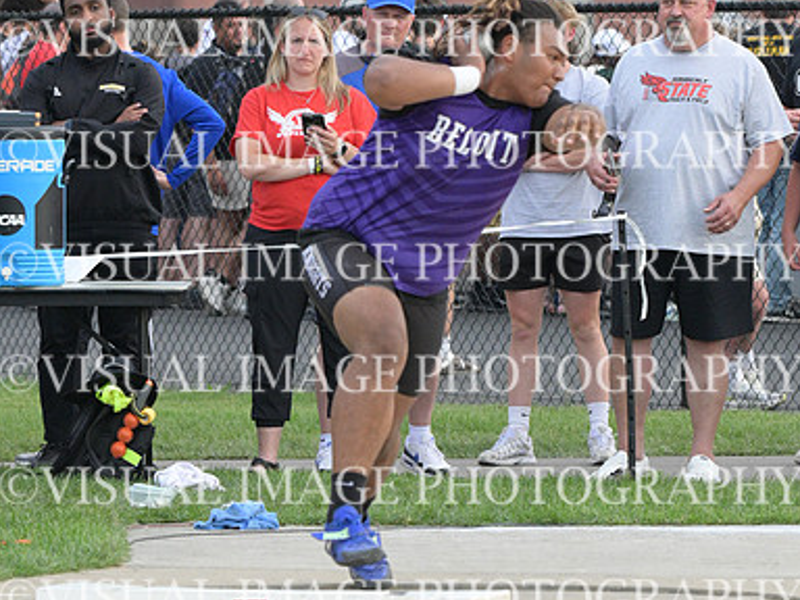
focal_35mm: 392
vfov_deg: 3.8
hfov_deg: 5.1
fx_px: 9059
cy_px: 94
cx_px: 401
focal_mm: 180
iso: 2500
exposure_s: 1/2000
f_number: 6.3
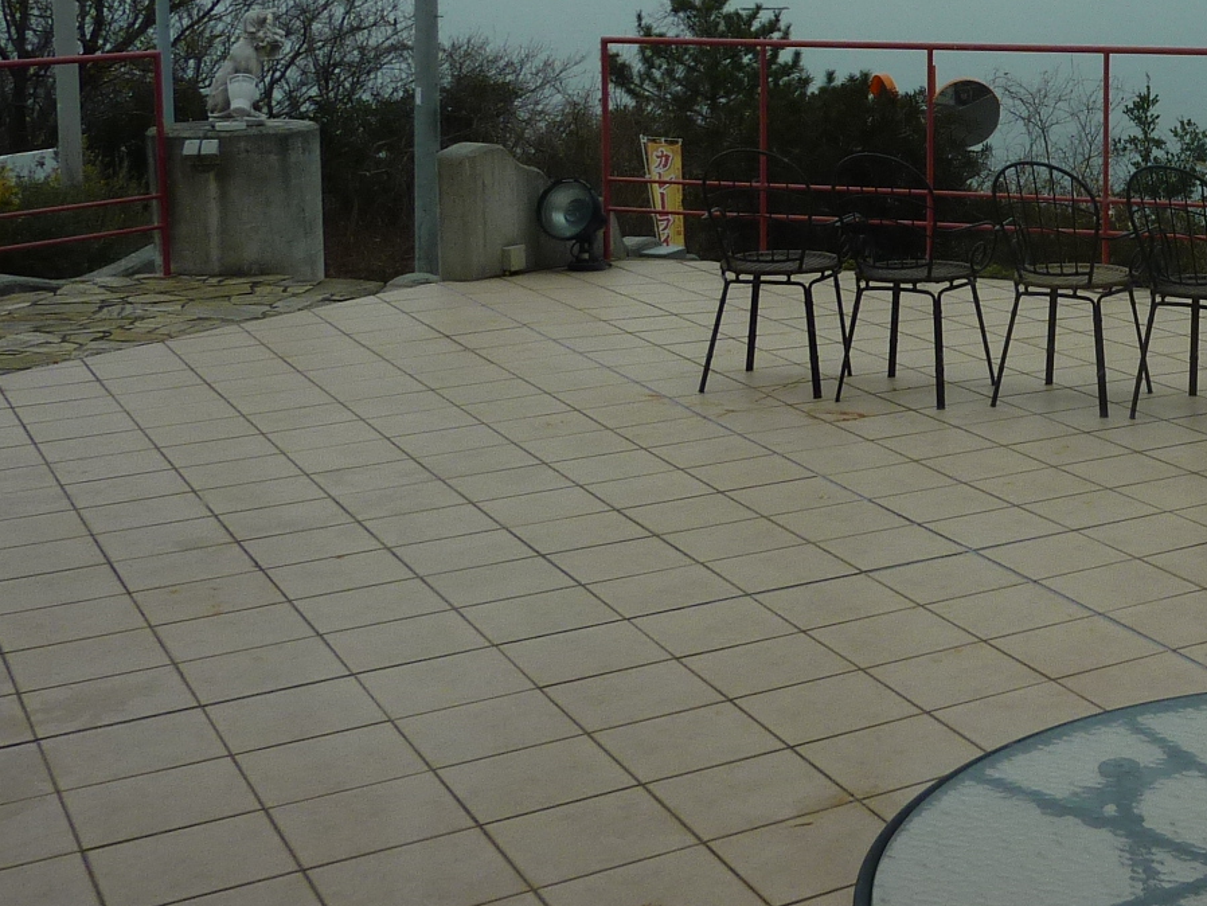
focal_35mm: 57
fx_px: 1988
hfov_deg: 30.8
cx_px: 1263
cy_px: 74
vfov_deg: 24.8
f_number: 4
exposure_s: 1/320
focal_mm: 4.1
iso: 80
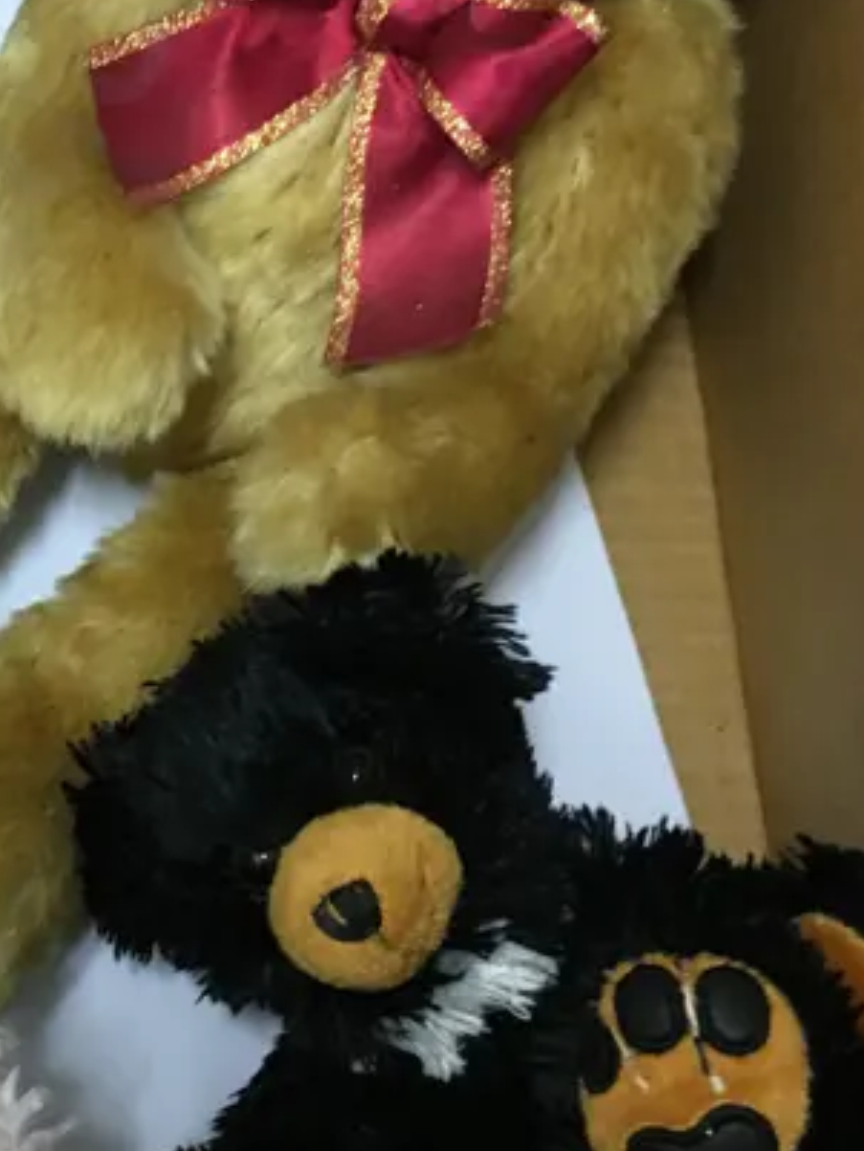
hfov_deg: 19.0
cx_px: -118
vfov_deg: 26.1
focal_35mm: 74
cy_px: 353
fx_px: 2461
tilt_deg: -64.8
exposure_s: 1/17
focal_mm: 4.15
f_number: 2.2
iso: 80
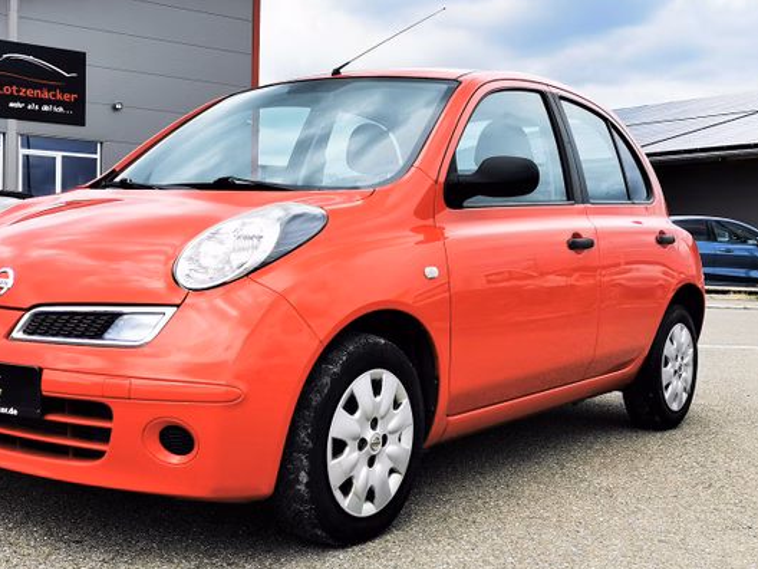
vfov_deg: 30.9
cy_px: 282
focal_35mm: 47
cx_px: 320
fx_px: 1029
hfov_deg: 40.3
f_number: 1.8
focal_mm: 5.58
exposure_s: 1/2681
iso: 50
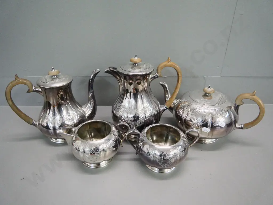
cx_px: 136
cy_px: 102
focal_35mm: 24
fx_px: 189
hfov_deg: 71.6
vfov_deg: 56.8
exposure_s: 1/160
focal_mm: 12
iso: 3200
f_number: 3.8
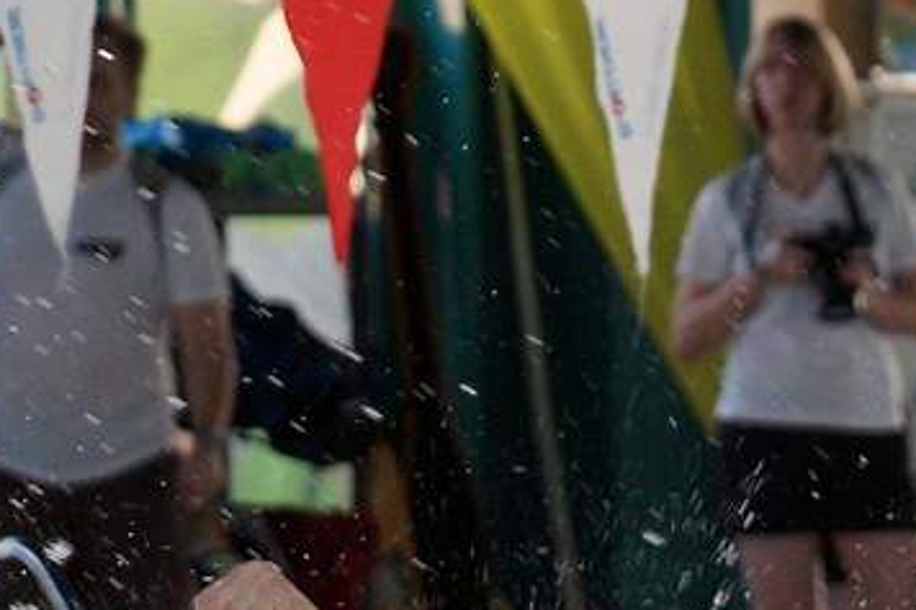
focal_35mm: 729
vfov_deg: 1.9
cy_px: 1040
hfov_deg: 2.8
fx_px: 18534
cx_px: 1323
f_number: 5.6
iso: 1250
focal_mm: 135
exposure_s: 1/250
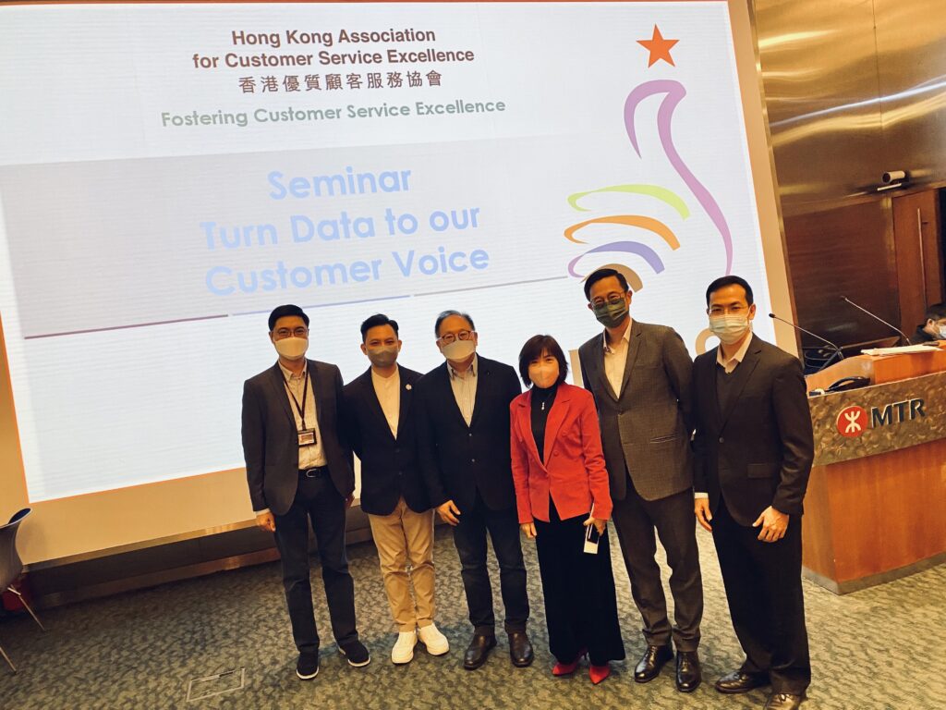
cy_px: 355
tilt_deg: -3.6
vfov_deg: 53.1
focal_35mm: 26
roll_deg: +6.8
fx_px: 711
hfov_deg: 67.3
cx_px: 473
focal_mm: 4.25
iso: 160
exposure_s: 1/50
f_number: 1.8
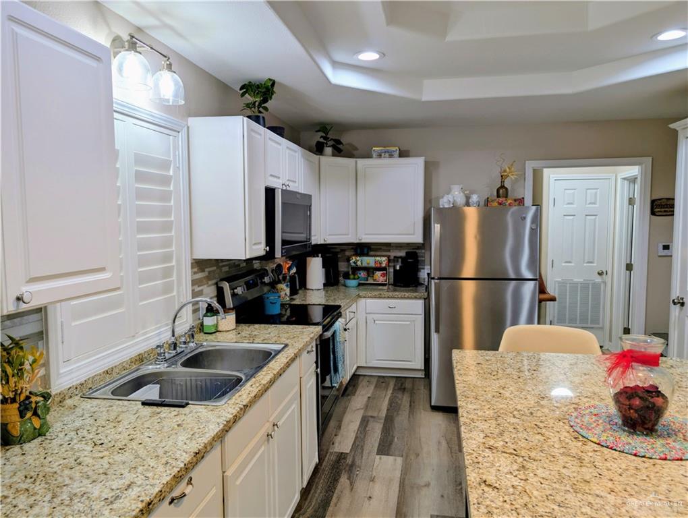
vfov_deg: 56.9
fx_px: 478
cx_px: 344
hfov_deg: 71.5
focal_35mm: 24
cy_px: 259
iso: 24
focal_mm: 6.9
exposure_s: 1/60
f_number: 1.68
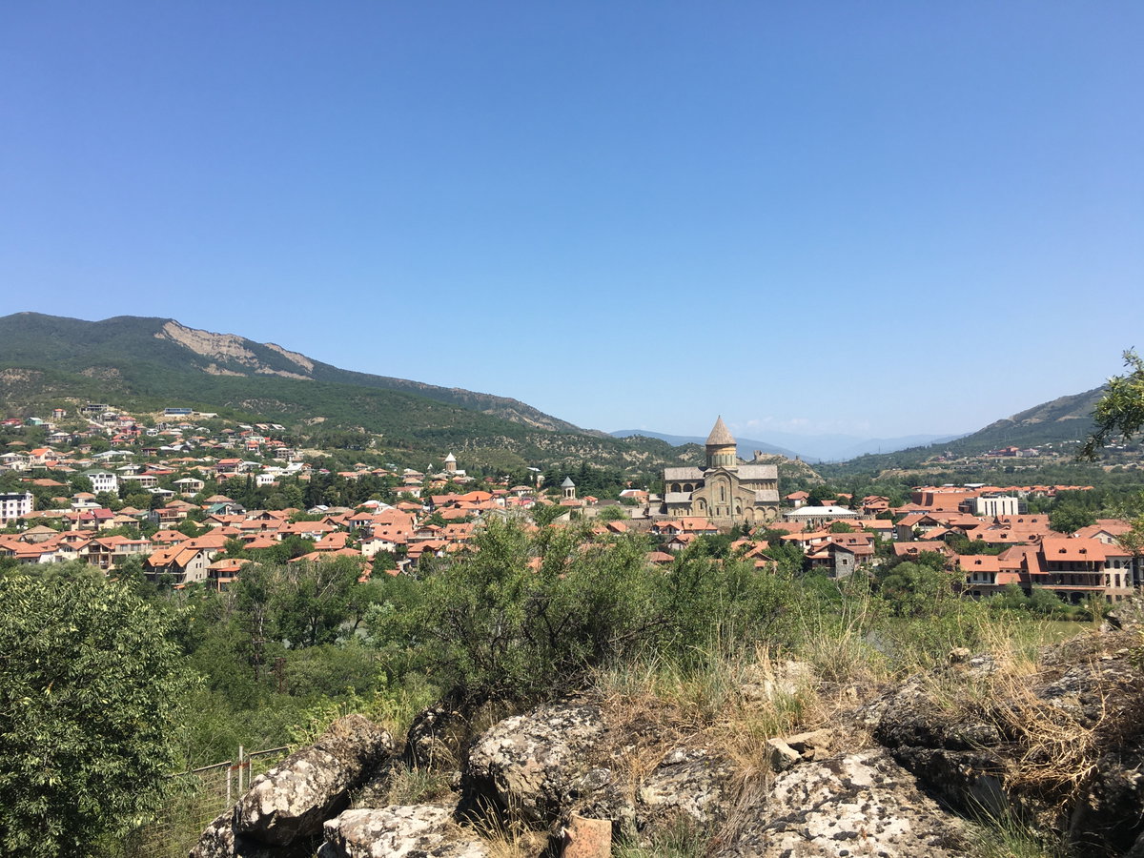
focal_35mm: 29
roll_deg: +1.1
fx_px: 958
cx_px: 572
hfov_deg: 61.7
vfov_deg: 48.2
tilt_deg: +5.0
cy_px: 429
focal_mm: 4.15
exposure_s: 1/1326
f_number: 2.2
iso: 25
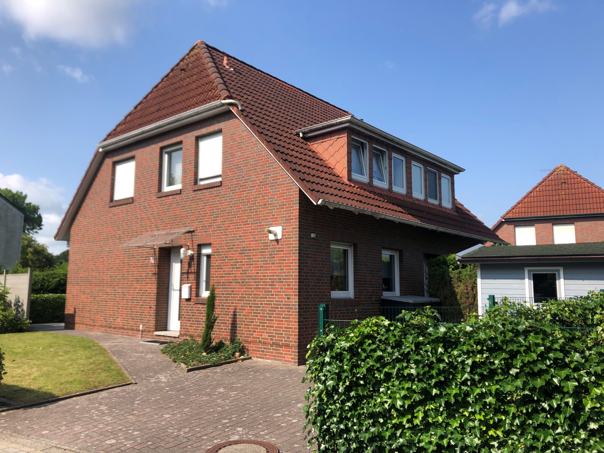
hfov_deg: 63.4
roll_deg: -0.5
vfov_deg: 49.7
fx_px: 489
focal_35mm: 28
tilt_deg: +7.7
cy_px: 226
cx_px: 302
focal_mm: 3.99
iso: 20
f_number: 1.8
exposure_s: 1/1473
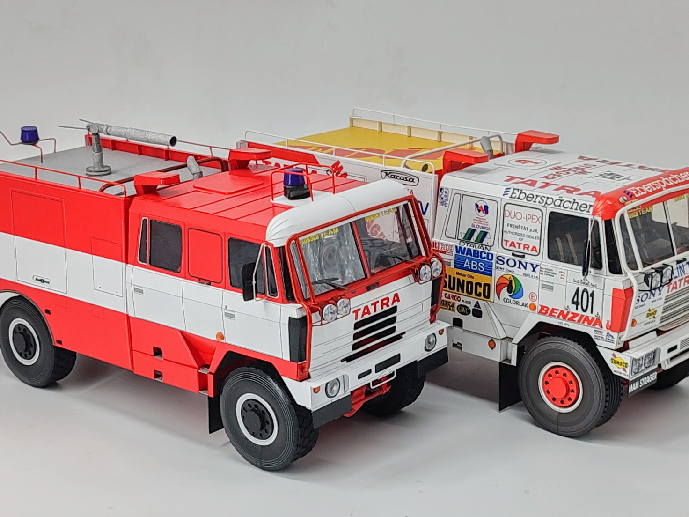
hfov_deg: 27.0
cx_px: 371
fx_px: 1433
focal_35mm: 72
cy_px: 318
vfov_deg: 20.4
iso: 50
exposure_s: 1/110
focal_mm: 6.12
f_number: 1.9
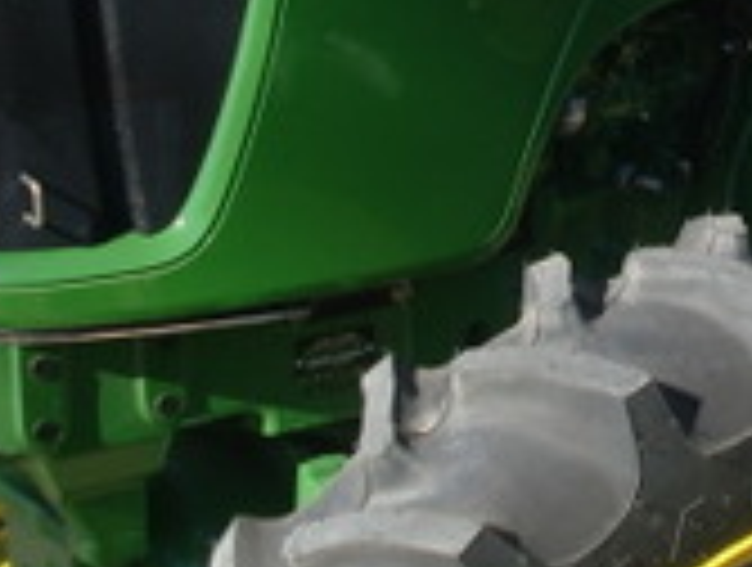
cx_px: 865
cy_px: -27
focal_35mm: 117
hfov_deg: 16.2
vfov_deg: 12.5
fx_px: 2547
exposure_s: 1/640
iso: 64
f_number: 2.8
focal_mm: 6.3
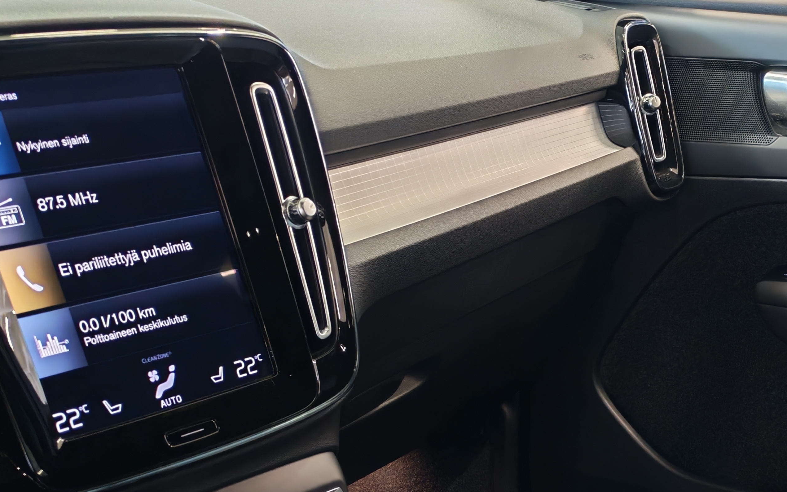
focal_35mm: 53
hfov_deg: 37.8
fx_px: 1137
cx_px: 514
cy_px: 468
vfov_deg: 23.6
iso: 884
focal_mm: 6.12
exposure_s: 1/50
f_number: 1.9
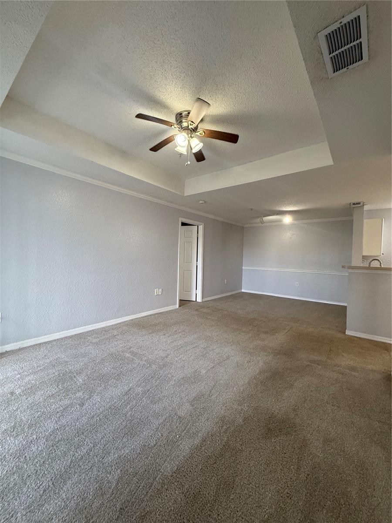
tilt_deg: -0.4
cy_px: 262
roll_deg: -1.9
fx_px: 211
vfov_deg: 102.1
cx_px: 196
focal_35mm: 14
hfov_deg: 85.7
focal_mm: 2.22
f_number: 2.2
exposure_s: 1/120
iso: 500
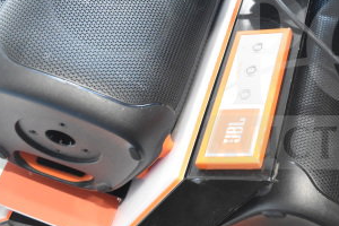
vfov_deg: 20.3
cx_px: 333
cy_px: 80
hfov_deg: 28.4
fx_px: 631
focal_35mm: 67
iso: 4000
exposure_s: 1/30
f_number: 3.8
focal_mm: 22
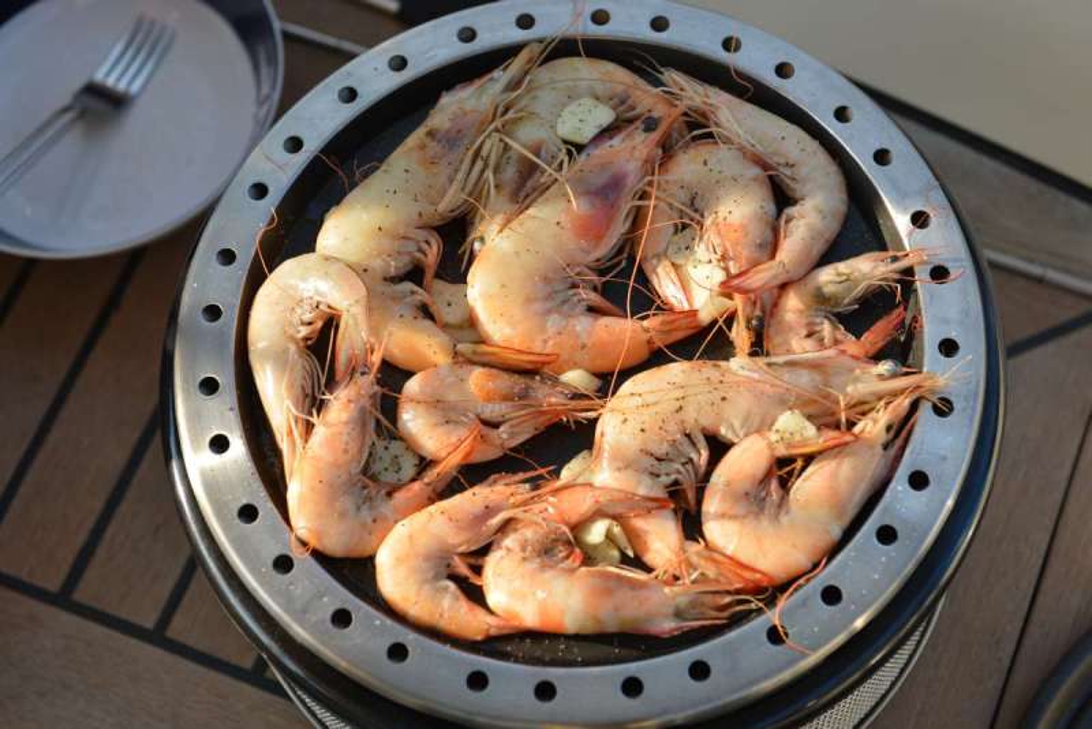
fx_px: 2003
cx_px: 546
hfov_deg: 30.5
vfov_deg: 20.6
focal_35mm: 66
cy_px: 364
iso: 100
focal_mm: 66
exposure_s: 1/100
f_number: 5
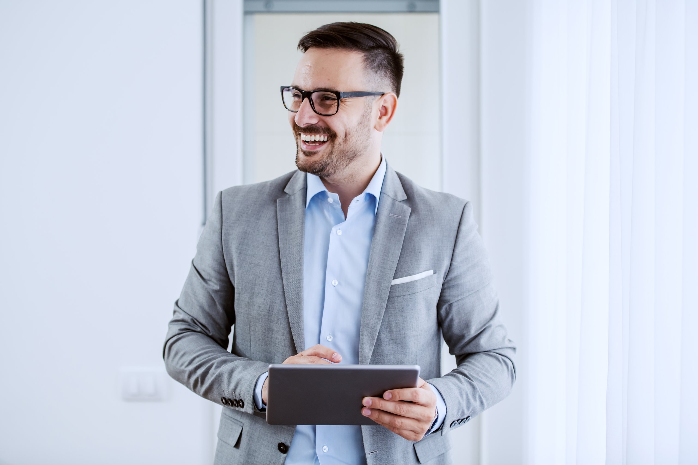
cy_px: 232
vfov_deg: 19.5
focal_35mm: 70
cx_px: 349
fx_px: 1357
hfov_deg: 28.8
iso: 500
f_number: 2.8
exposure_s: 1/160
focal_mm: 70
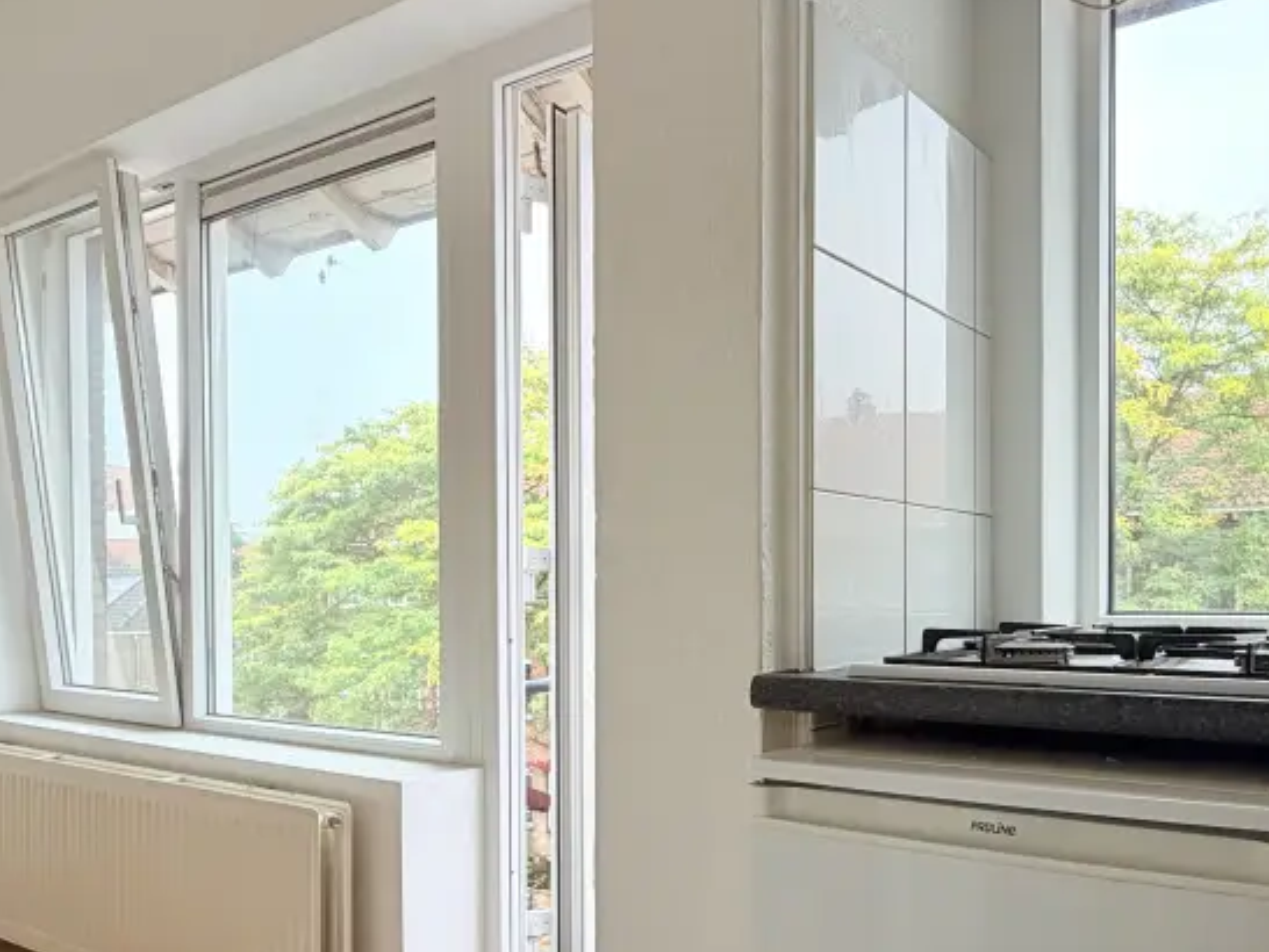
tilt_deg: -0.1
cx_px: 860
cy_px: 614
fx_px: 1027
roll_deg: +0.2
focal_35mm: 28
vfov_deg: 49.1
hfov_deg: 61.7
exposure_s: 1/174
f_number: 2.2
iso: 50
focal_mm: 2.22
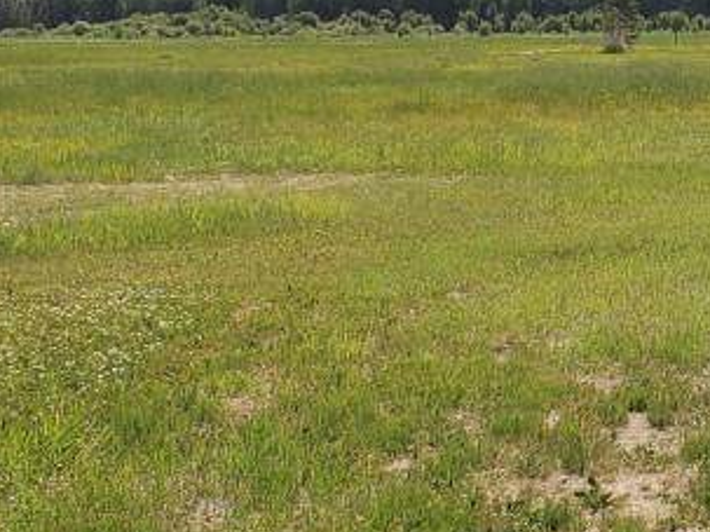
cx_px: 729
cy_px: 143
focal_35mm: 88
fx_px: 1804
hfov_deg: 21.4
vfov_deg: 16.7
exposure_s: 1/2105
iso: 50
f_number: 2.4
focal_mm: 4.3
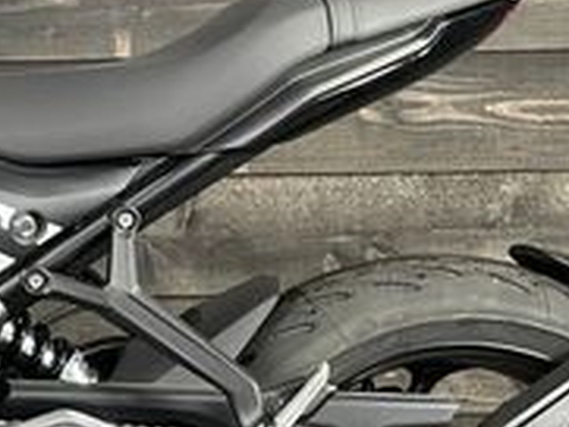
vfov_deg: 16.1
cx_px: -176
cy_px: 257
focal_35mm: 92
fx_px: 1513
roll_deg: +1.2
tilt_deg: -2.0
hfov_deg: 19.6
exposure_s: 1/33
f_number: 1.6
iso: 640
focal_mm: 4.2
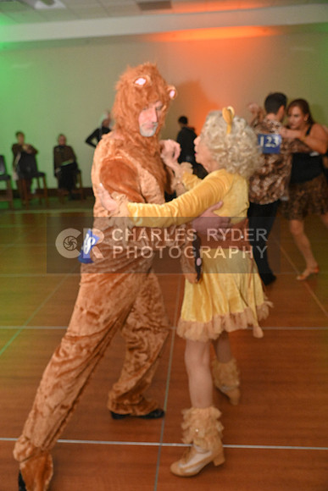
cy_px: 246
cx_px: 164
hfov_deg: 42.3
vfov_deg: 60.3
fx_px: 423
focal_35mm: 31
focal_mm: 31
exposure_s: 1/320
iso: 5000
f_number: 5
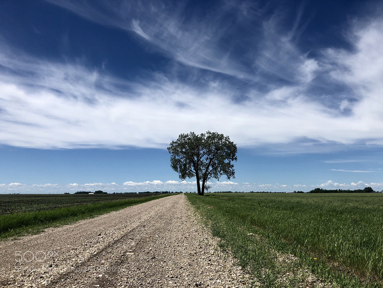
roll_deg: -1.5
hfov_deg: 63.4
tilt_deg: +8.1
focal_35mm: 28
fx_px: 310
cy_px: 144
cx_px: 192
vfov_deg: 49.7
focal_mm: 3.99
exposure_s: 1/4367
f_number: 1.8
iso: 25
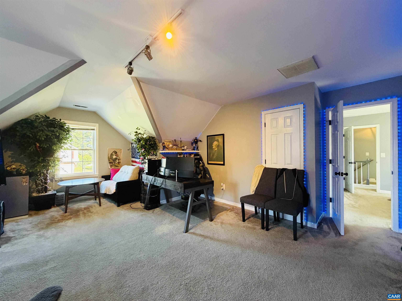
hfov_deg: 102.1
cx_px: 201
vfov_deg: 85.7
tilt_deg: +0.4
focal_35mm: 14
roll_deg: +1.1
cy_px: 150
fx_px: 163
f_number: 2.2
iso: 320
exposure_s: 1/60
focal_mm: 2.22
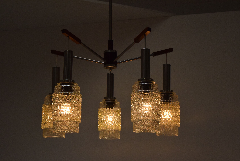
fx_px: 450
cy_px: 80
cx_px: 120
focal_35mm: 68
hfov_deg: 29.8
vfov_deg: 20.2
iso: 1600
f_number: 13
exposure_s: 1/640
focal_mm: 45
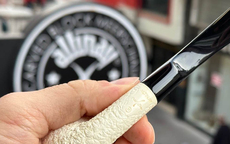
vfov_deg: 19.6
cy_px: 97
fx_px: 414
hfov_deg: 31.0
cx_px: 139
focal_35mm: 66
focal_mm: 6.86
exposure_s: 1/366
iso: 64
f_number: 1.78
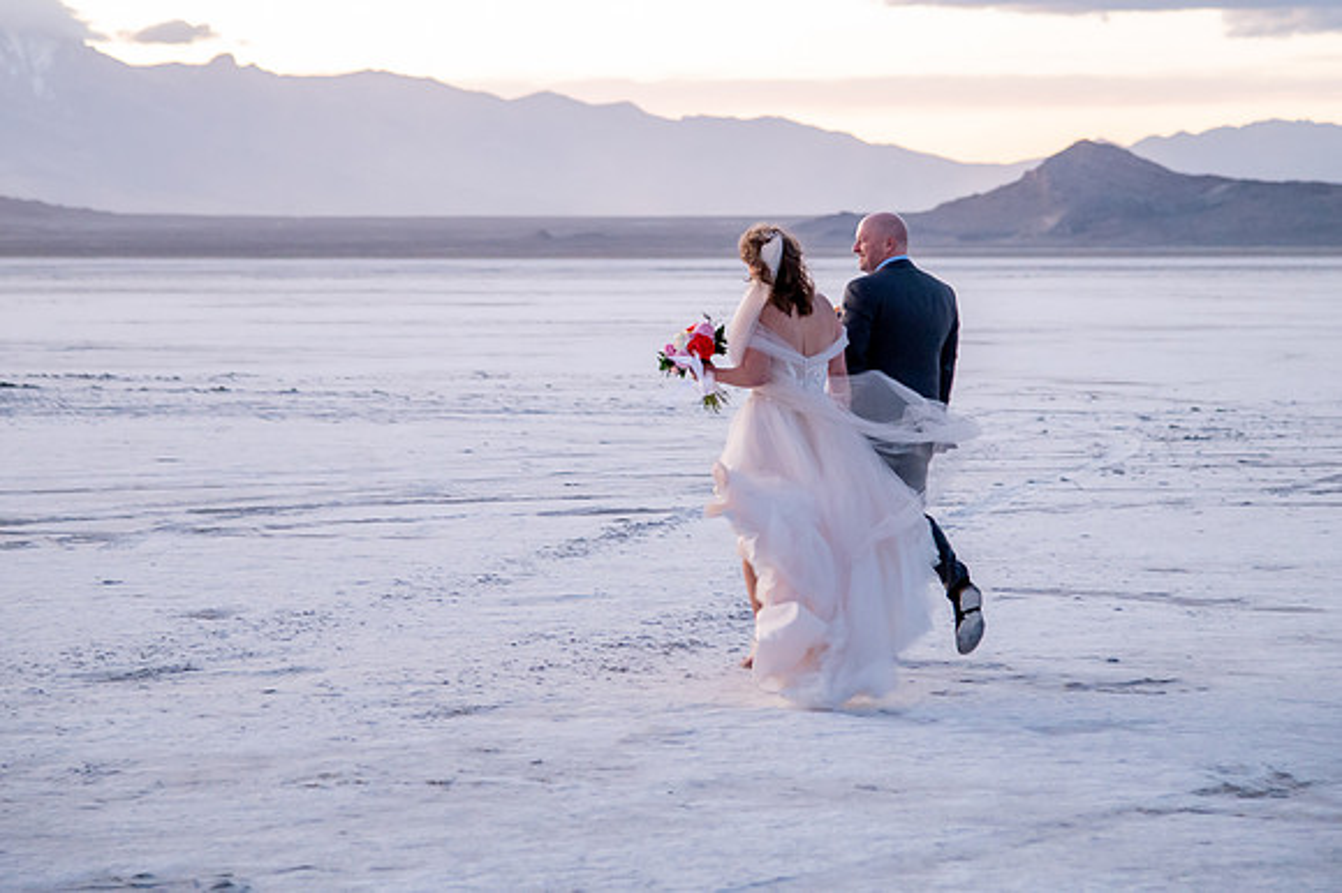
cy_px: 282
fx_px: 4331
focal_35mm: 116
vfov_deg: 11.8
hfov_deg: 17.6
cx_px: 671
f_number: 4
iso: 4000
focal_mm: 85
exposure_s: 1/100
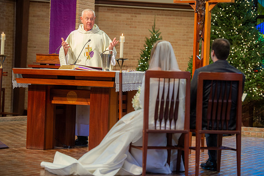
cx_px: 132
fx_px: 879
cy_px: 88
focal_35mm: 120
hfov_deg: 17.1
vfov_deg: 11.4
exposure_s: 1/100
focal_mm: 120
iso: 1600
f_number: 2.8
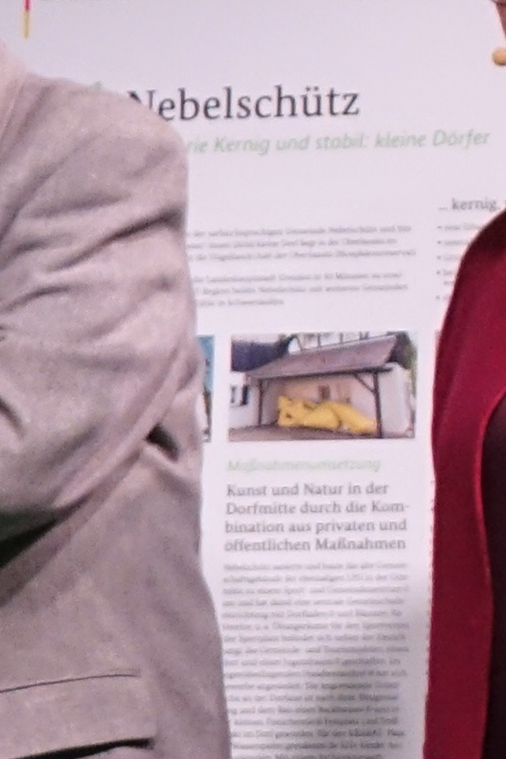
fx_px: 9005
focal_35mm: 427
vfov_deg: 4.8
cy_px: 918
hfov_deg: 3.2
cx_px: -1013
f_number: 2.8
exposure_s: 1/125
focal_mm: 25.23
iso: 1000
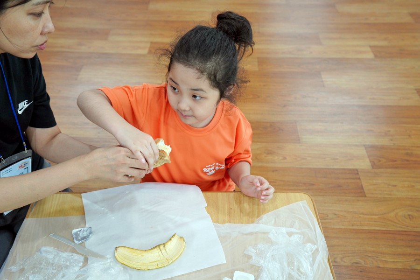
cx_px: 210
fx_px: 408
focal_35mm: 35
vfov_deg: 37.9
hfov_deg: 54.4
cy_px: 140
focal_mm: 35
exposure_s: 1/160
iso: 1250
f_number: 4
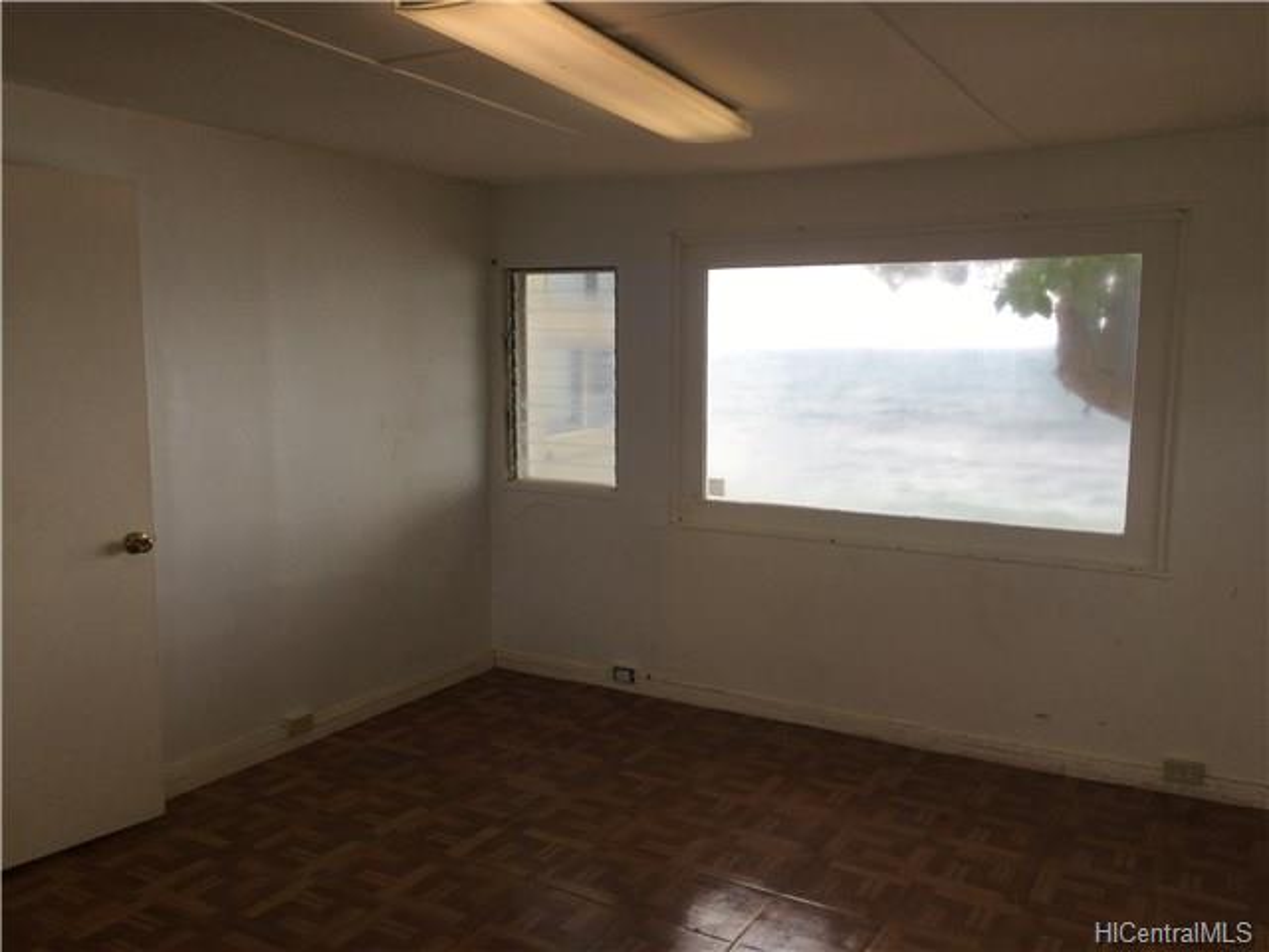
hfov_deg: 61.7
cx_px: 634
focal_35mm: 29
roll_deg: -0.3
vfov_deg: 48.2
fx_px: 1063
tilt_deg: -7.0
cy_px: 476
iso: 25
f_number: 2.2
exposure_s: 1/323
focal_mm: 4.15
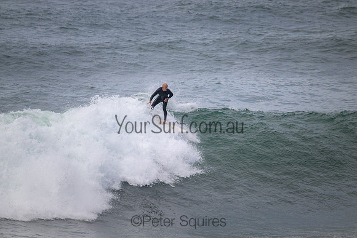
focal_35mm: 700
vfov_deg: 2.0
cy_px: 119
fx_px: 6943
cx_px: 178
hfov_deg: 2.9
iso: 720
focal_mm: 700
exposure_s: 1/2000
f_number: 11
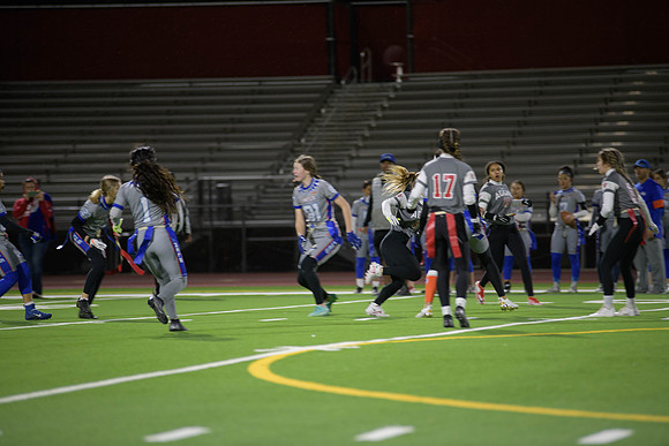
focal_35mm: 190
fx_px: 3531
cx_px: 334
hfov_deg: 10.8
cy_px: 223
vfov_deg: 7.2
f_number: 2.8
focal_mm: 190
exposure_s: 1/200
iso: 1100
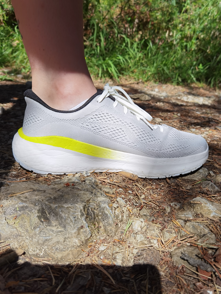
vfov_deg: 65.3
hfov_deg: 51.4
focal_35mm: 27
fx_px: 230
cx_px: 110
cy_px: 147
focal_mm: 6.71
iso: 50
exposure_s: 1/3891
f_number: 1.9
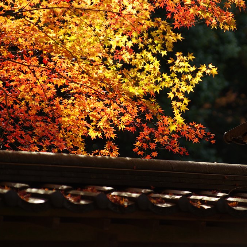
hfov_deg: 8.4
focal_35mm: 208
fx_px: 1679
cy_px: 123
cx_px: 155
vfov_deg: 8.4
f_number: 3.5
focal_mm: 108
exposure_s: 1/350
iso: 100
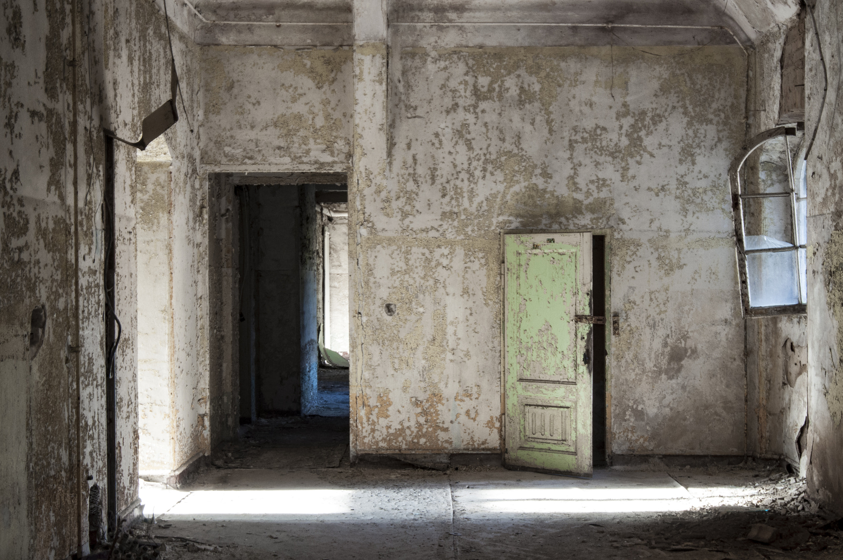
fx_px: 1333
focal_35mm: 57
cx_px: 422
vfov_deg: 23.7
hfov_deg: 35.1
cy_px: 280
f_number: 22
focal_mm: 38
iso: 500
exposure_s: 1
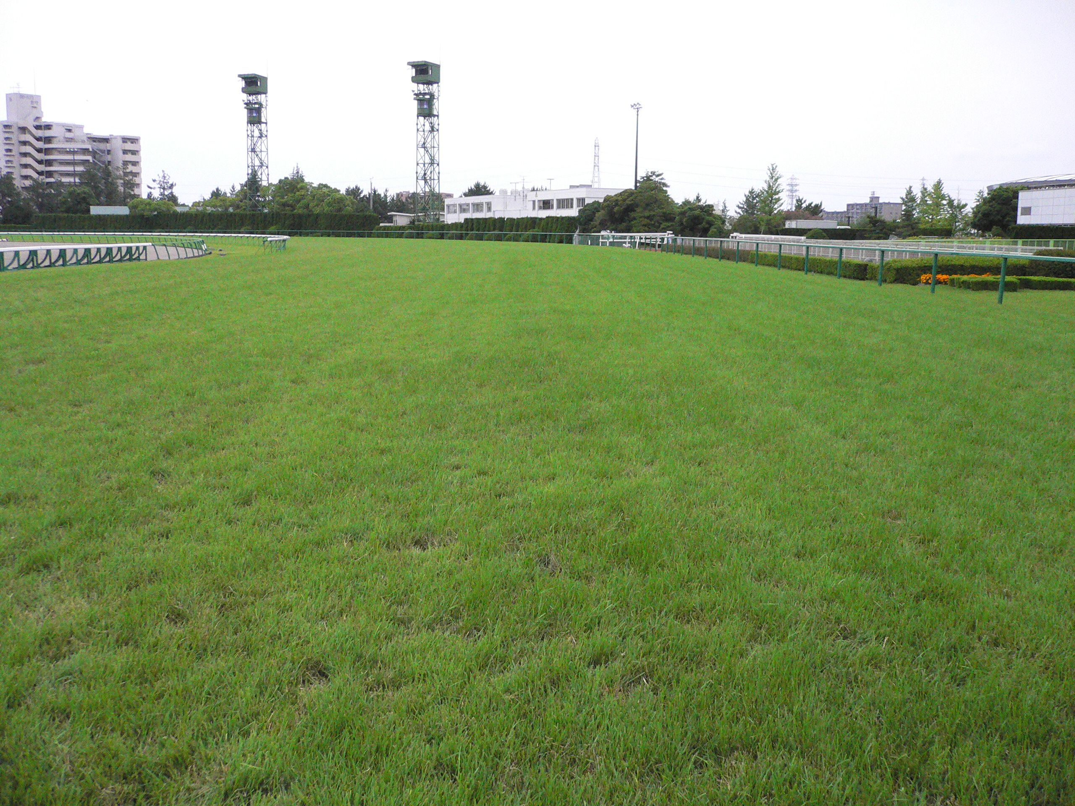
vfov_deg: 40.7
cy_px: 403
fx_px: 1087
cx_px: 538
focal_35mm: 35
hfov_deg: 52.6
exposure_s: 1/500
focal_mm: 5.8
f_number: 2.8
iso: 400
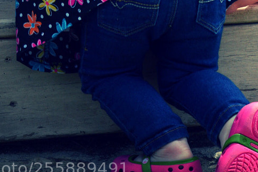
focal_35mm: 189
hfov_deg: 10.8
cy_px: -74
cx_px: 276
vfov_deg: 7.2
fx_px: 1353
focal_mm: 38
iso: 100
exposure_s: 1/200
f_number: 7.1
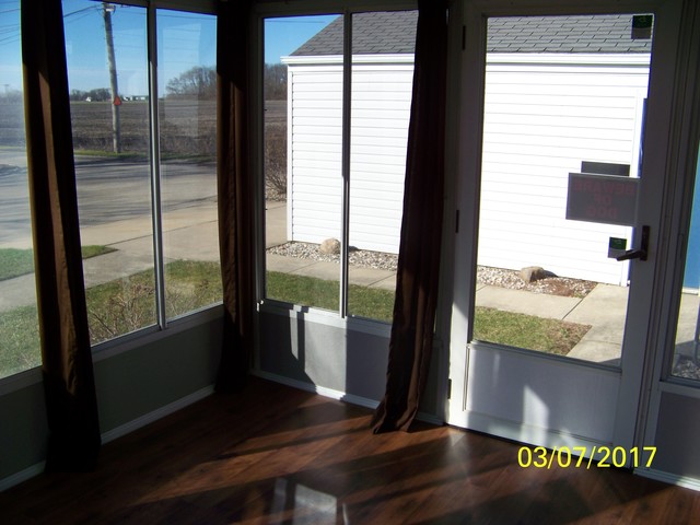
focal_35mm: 36
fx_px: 728
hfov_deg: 51.4
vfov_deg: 39.7
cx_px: 350
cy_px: 262
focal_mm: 5.85
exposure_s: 1/640
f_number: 2.8
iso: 64
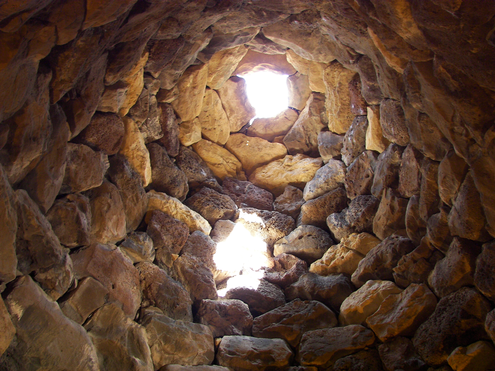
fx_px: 515
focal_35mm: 36
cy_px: 186
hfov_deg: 51.4
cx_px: 248
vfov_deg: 39.7
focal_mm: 6
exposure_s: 1/6
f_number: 2.8
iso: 64
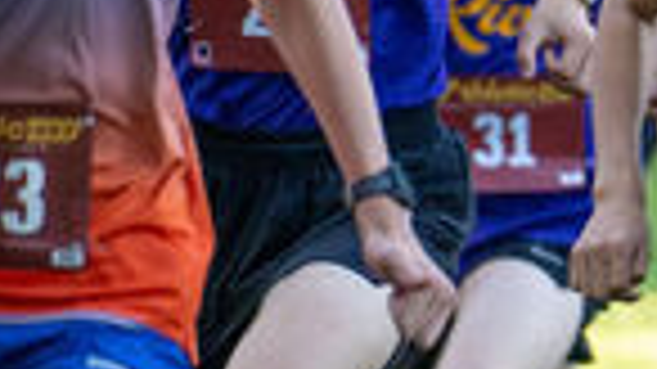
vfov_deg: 1.4
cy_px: 227
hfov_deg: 2.5
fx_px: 14994
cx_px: 1395
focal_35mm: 861
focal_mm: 150
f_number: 2.8
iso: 800
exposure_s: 1/1600
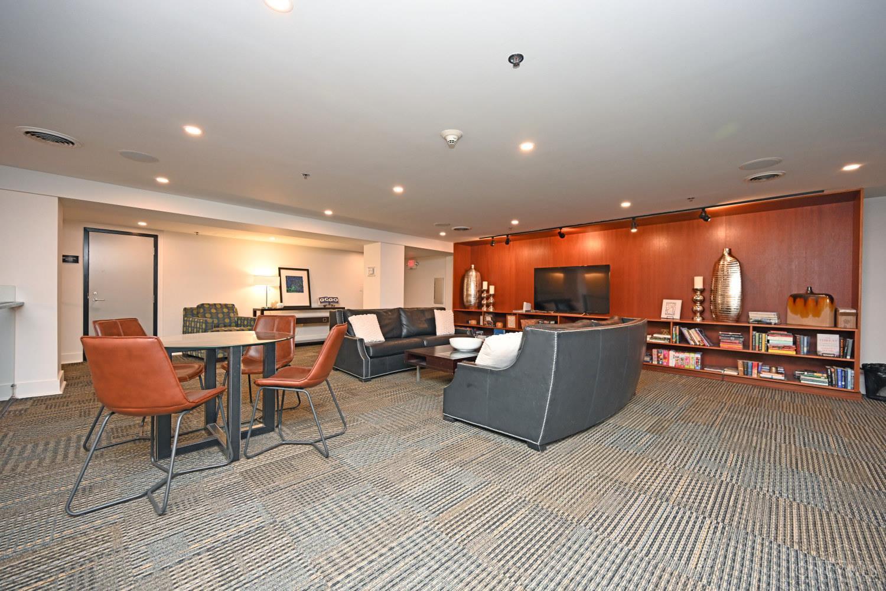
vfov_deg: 81.2
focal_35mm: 14
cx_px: 443
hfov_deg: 104.3
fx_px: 345
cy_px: 296
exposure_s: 1/60
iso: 900
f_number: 4
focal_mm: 14
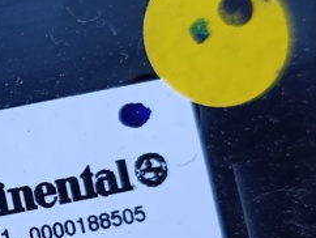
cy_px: 194
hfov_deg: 15.6
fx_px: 1106
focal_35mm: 121
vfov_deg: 12.2
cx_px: -72
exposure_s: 1/50
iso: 800
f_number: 1.7
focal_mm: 6.11
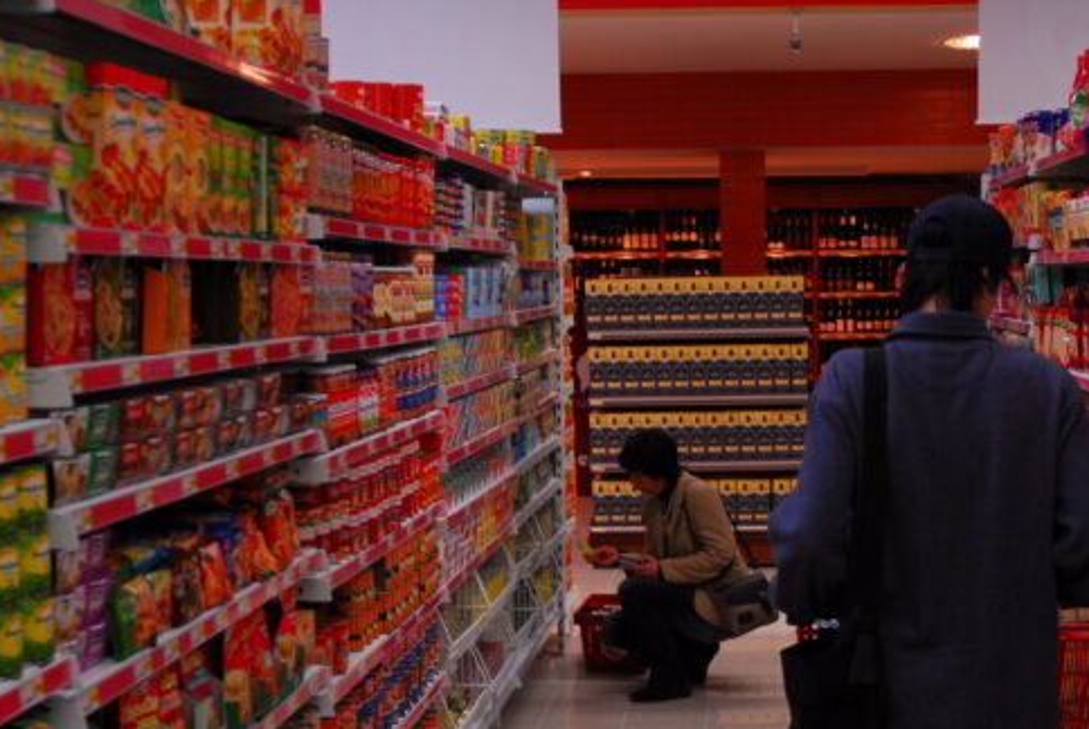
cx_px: 675
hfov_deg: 31.8
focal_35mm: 63
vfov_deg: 21.6
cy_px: 522
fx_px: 1901
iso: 400
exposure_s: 1/100
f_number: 3.8
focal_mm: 27
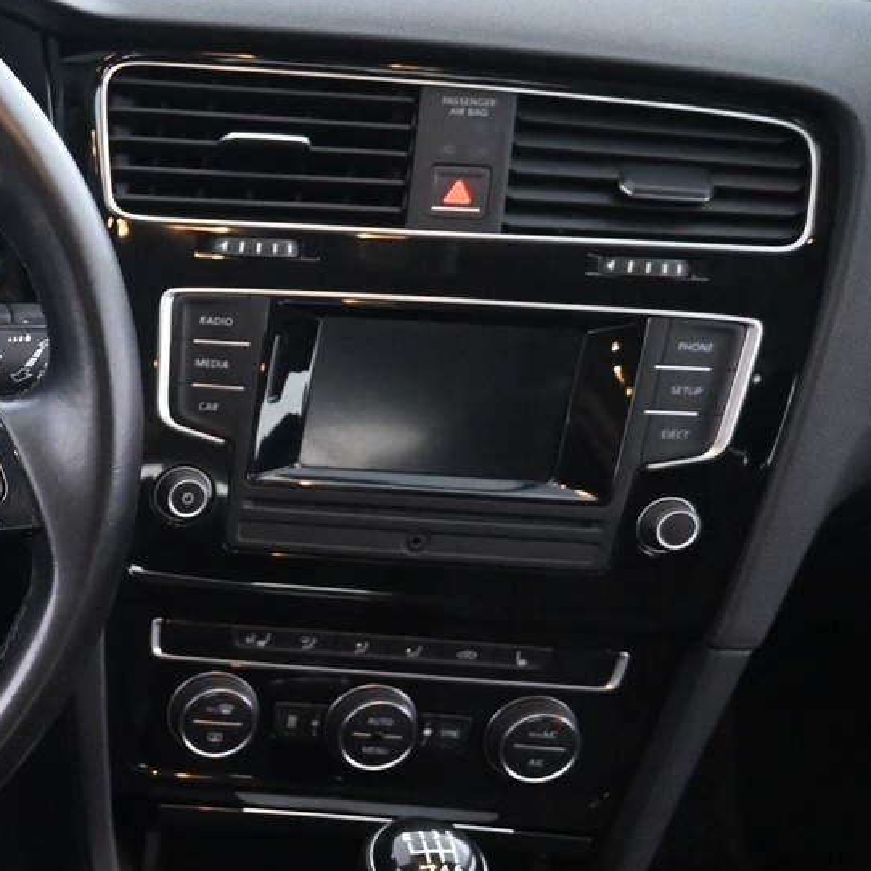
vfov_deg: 27.4
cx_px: -389
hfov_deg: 23.3
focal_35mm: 61
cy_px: 742
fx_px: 1737
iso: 3600
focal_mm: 16
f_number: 3.5
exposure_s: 1/25
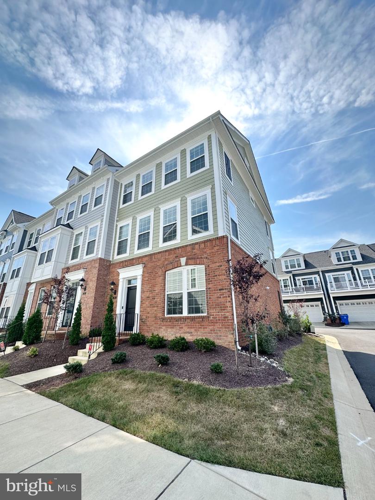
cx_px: 188
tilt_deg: +19.7
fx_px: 202
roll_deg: +0.7
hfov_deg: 85.7
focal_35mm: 14
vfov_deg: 102.1
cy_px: 250
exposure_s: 1/1082
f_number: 2.2
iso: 40
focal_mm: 2.22
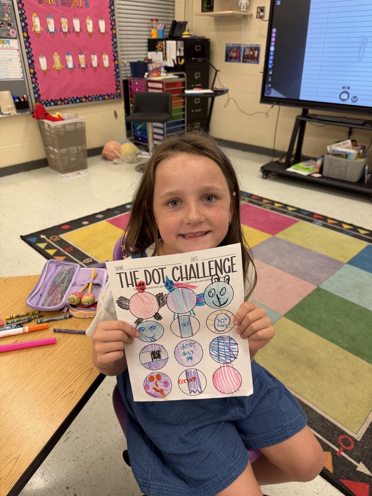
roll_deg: -0.6
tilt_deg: -29.5
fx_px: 344
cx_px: 186
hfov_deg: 56.8
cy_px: 248
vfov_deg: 71.6
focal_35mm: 24
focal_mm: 6.76
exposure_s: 1/60
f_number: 1.78
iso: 100
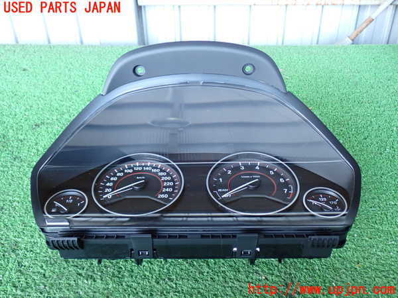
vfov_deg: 39.7
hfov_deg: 51.4
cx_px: 199
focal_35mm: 36
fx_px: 414
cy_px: 149
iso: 640
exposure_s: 1/40
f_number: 2.5
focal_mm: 6.37
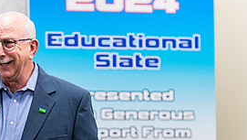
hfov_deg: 6.5
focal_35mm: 331
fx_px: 2170
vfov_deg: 3.7
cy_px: 119
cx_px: 70
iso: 1250
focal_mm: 140
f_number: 3.2
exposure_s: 1/200
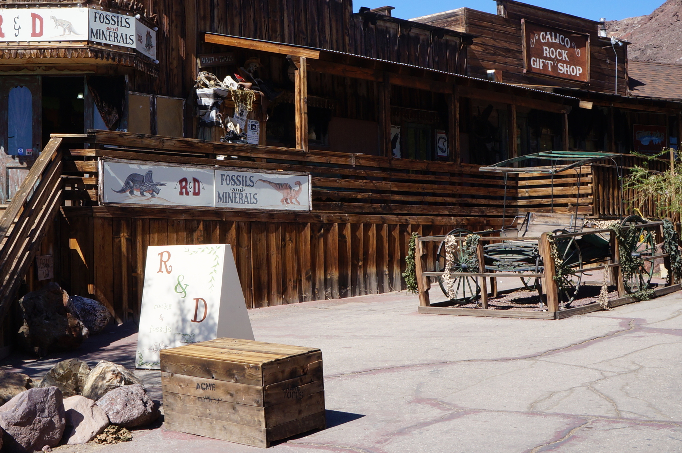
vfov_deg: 26.6
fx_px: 946
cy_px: 116
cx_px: 309
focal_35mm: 50
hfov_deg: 39.6
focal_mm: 20
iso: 200
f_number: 13
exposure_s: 1/250
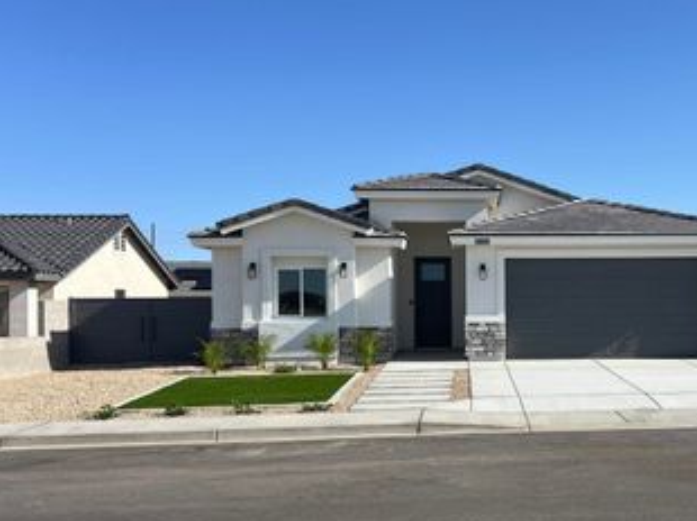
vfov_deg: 34.2
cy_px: 307
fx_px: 845
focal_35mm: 42
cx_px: 522
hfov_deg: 43.4
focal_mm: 5.7
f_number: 1.5
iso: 50
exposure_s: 1/5319
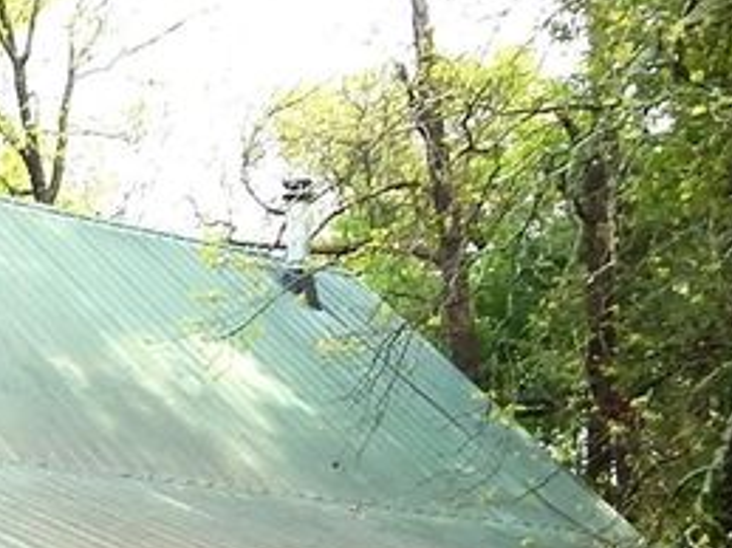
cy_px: 565
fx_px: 1839
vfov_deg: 16.6
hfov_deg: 19.2
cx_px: -424
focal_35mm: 87
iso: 125
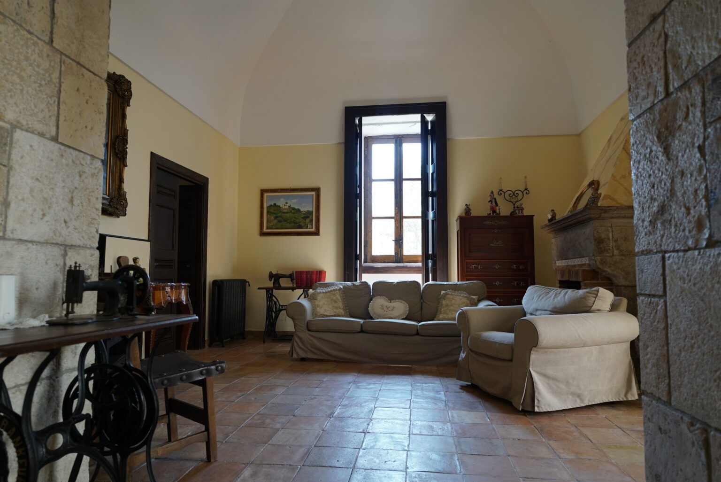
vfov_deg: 57.3
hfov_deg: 78.5
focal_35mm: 22
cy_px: 241
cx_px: 360
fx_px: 441
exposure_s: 1/160
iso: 500
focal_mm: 22
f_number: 4
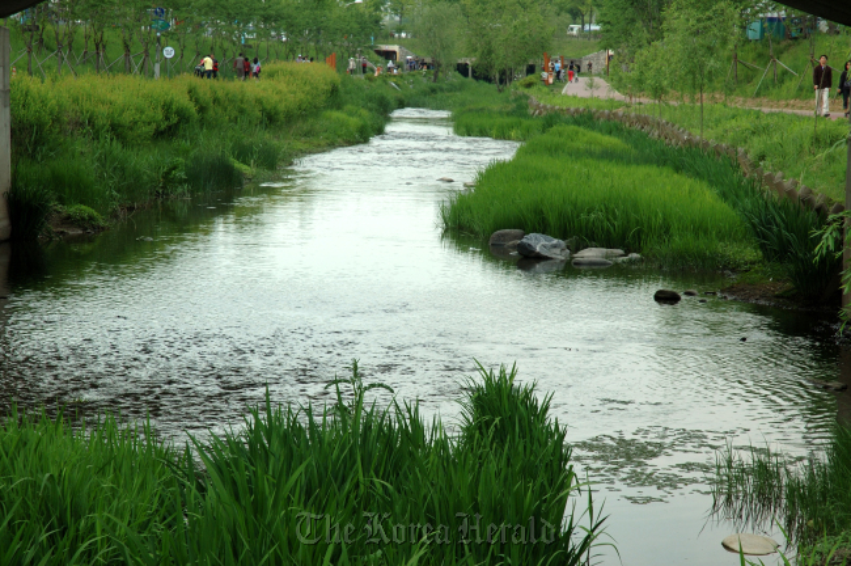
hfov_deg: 19.5
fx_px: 2480
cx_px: 426
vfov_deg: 13.0
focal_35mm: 105
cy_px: 283
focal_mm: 70
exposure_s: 1/160
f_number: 10
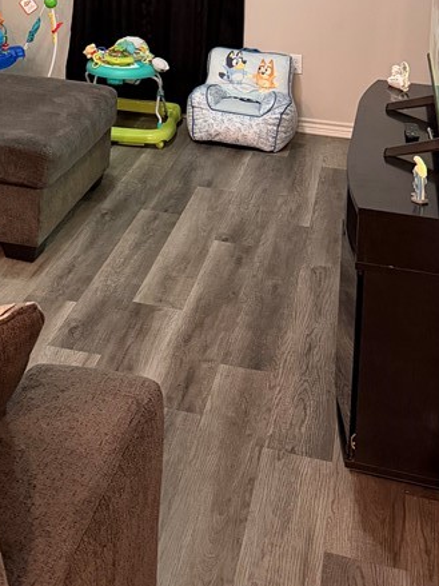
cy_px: -56
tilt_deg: -5.5
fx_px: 947
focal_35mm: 56
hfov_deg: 25.7
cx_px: 91
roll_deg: -2.7
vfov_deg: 30.7
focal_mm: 6.76
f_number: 1.78
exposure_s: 1/60
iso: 640
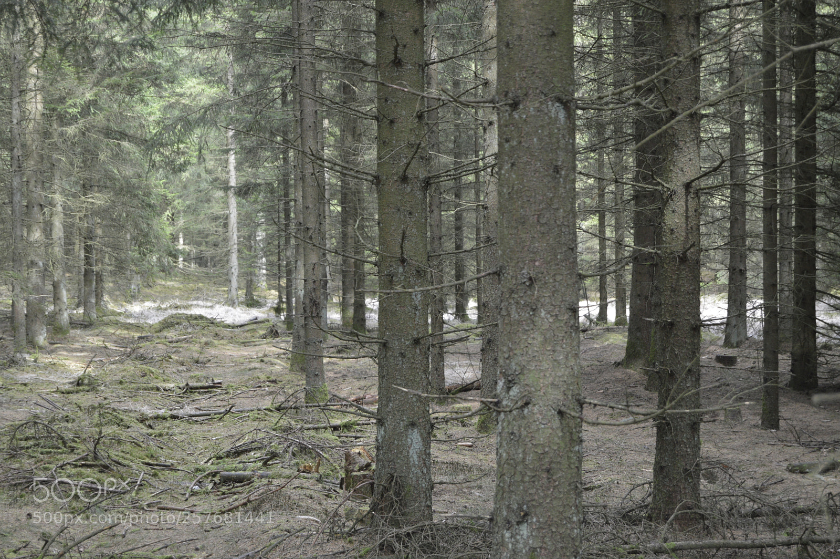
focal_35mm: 82
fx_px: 1923
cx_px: 420
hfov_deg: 24.6
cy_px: 280
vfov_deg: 16.5
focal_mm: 55
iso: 500
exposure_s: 1/60
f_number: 5.6
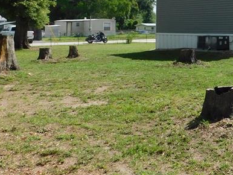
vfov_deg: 23.0
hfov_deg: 28.5
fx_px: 411
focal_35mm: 61
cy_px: -3
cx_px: 261
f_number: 3
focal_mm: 4
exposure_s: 1/1250
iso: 125
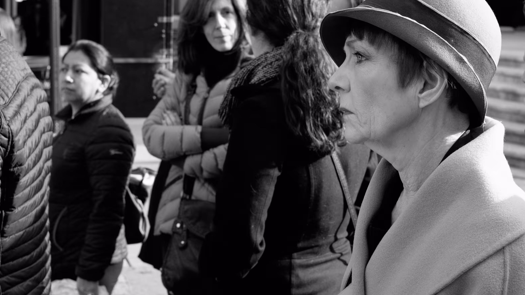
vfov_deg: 18.0
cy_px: 113
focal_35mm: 67
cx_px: 258
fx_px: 933
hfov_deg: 31.4
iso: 400
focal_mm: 27
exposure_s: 1/150
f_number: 5
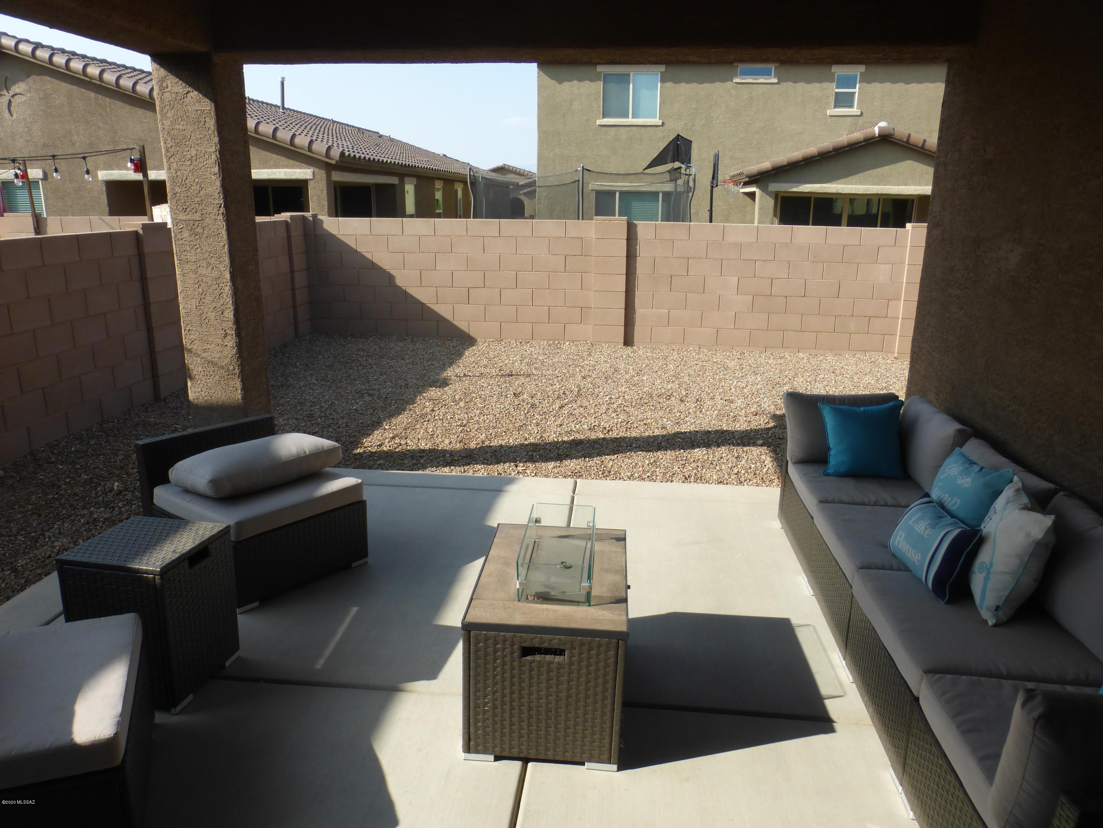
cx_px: 552
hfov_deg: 69.4
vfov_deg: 54.9
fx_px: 797
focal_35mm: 25
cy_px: 414
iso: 100
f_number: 4
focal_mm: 4.3
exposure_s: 1/400
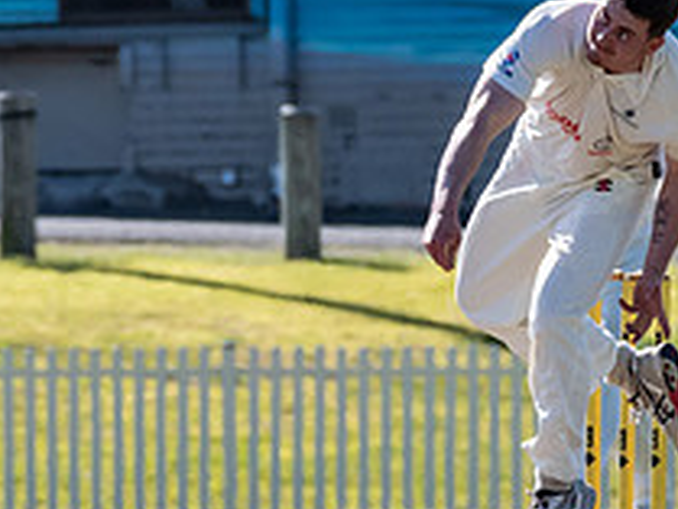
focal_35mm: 1331
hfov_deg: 1.5
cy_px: 211
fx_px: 26084
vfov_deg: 1.1
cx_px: 387
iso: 640
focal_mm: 260
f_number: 7.1
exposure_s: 1/2000
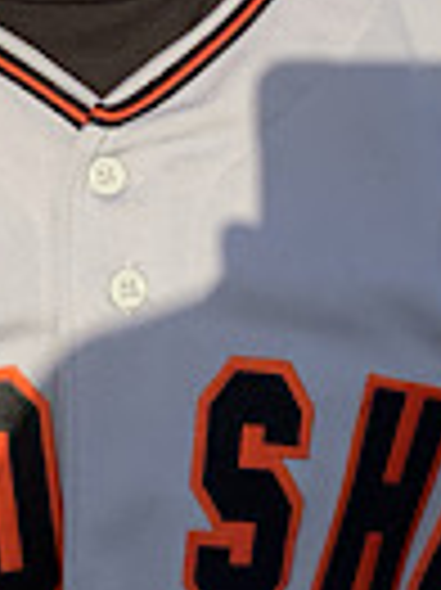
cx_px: 68
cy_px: -68
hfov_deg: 15.4
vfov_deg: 19.7
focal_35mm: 95
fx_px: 1616
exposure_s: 1/1274
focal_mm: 3.3
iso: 25
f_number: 2.4
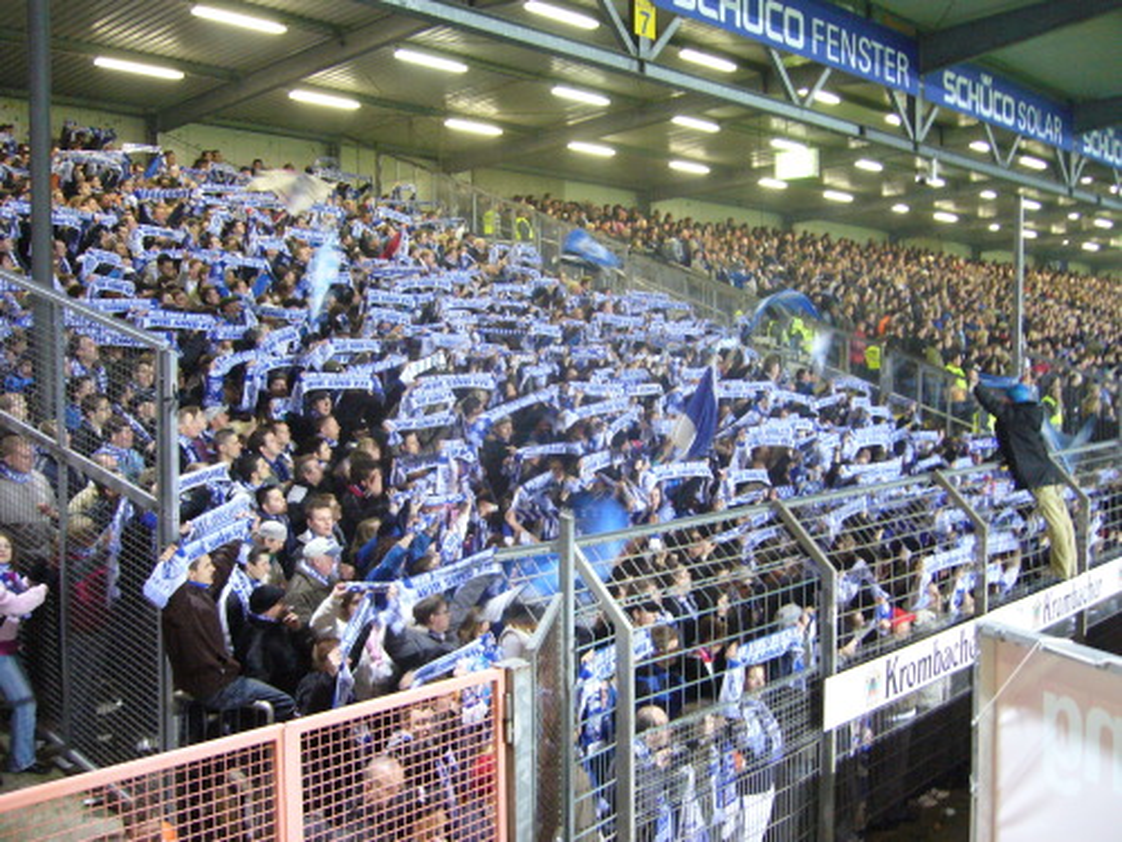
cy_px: 421
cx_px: 561
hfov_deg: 52.6
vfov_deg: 40.7
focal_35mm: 35
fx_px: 1134
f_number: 2.8
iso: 200
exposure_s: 1/8
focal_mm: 5.8
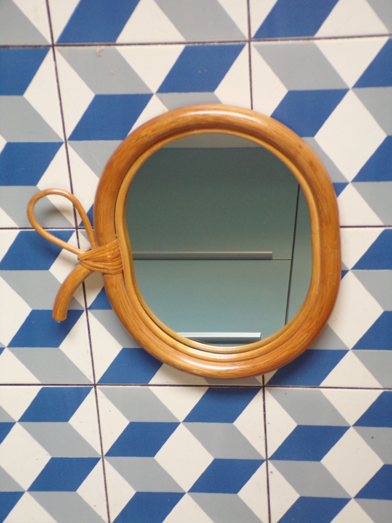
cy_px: 262
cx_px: 196
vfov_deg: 29.8
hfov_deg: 22.6
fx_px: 981
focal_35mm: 65
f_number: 3.8
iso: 400
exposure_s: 1/12
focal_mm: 11.6
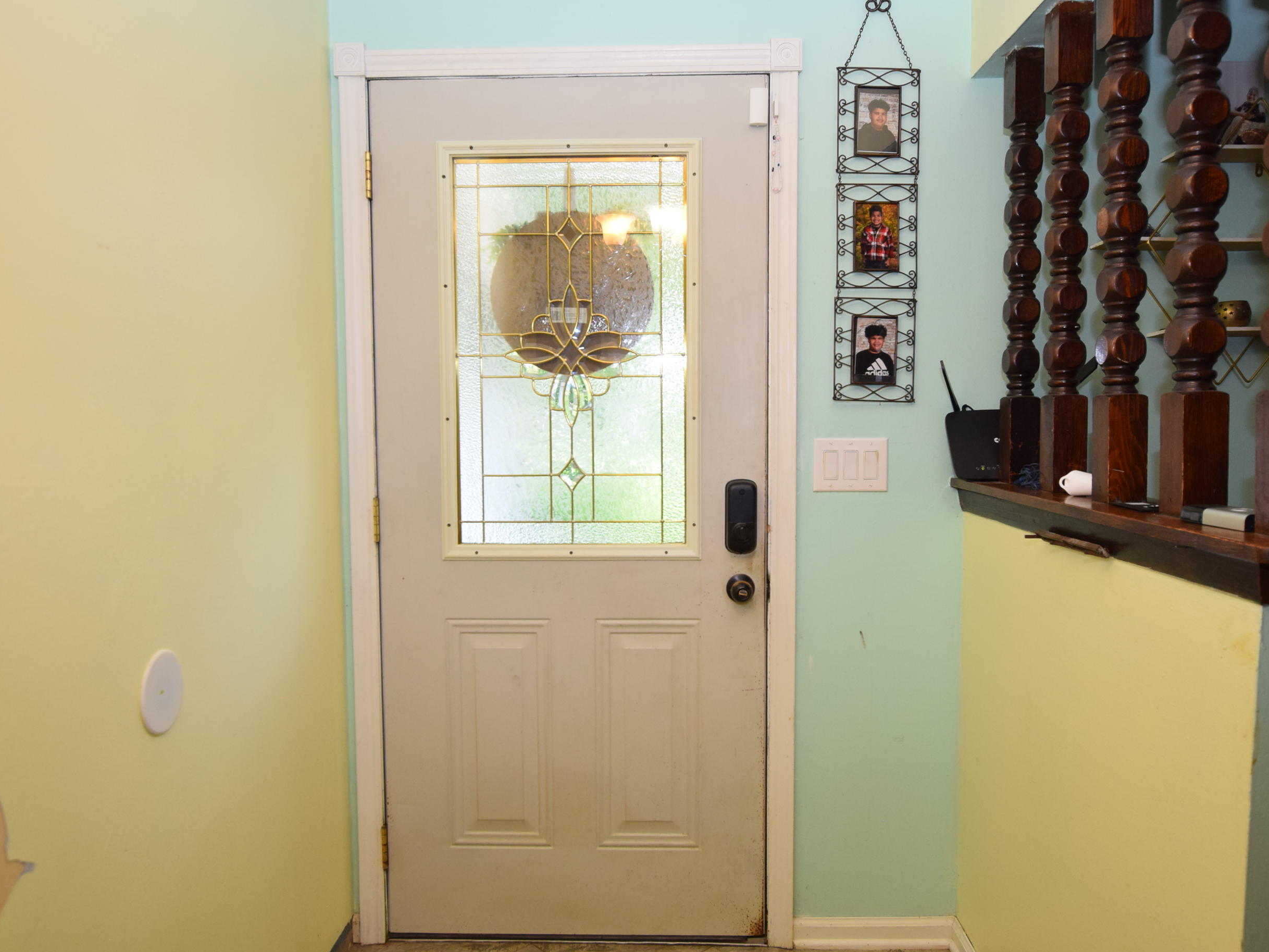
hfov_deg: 66.1
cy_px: 479
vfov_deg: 52.0
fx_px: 975
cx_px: 642
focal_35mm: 27
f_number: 4.5
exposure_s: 1/80
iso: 800
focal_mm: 15
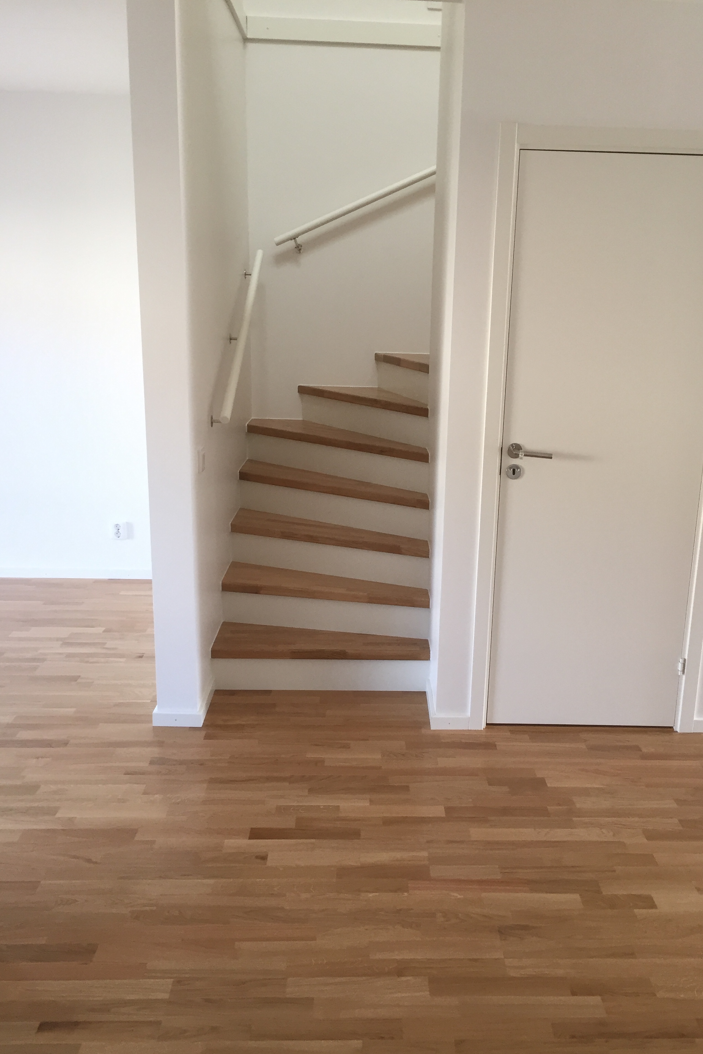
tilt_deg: -15.0
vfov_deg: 58.7
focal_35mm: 32
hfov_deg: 41.0
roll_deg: -1.5
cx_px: 399
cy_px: 558
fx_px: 937
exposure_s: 1/33
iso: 32
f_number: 2.2
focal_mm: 4.15
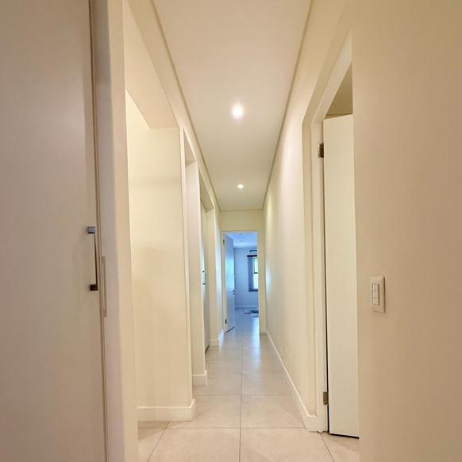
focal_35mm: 17
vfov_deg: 82.2
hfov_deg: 84.0
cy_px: 292
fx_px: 257
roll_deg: +1.6
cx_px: 233
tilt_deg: -1.2
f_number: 2.2
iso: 320
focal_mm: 2.22
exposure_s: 1/100
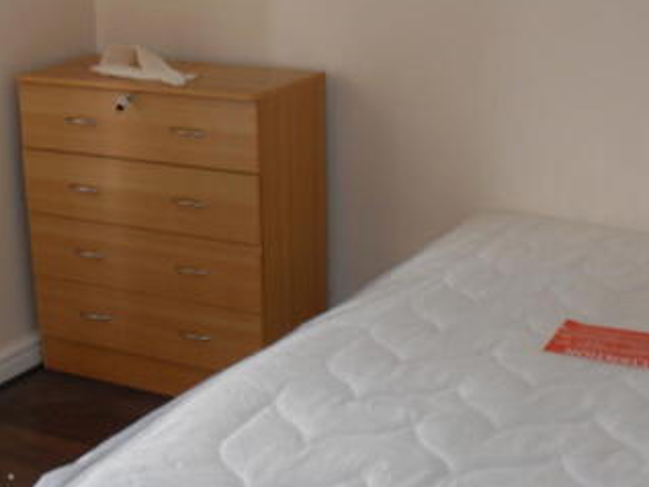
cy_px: 247
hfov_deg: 28.5
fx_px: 1275
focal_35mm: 68
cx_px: 333
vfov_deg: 21.6
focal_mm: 6.3
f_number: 2.8
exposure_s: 1/45
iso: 100
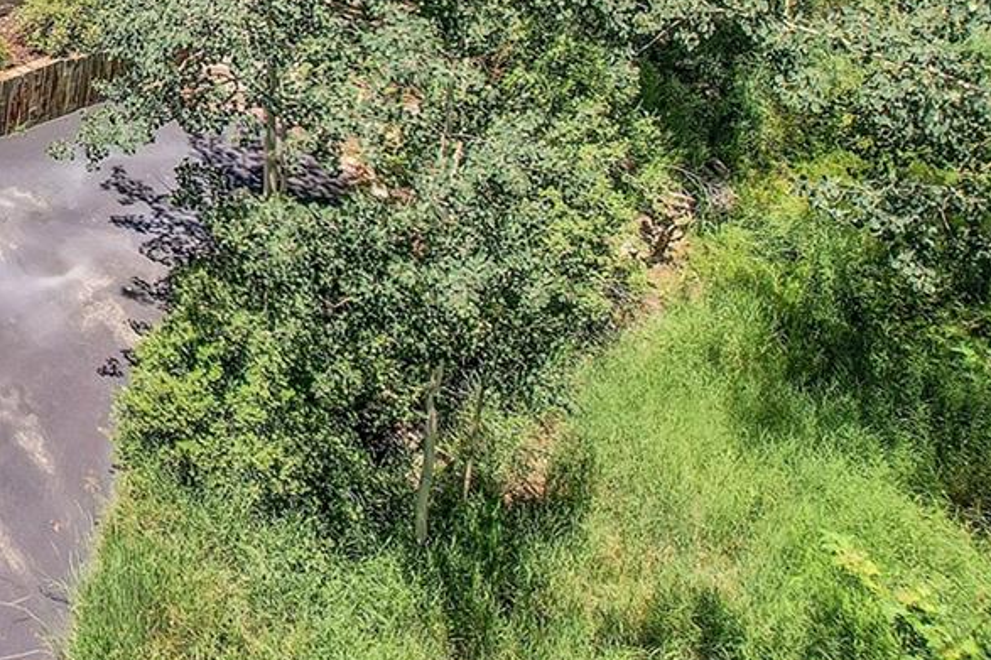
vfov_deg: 20.8
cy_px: -174
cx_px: -272
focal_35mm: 60
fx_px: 1651
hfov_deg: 28.1
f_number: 2.8
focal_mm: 8.4
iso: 100
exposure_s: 1/120
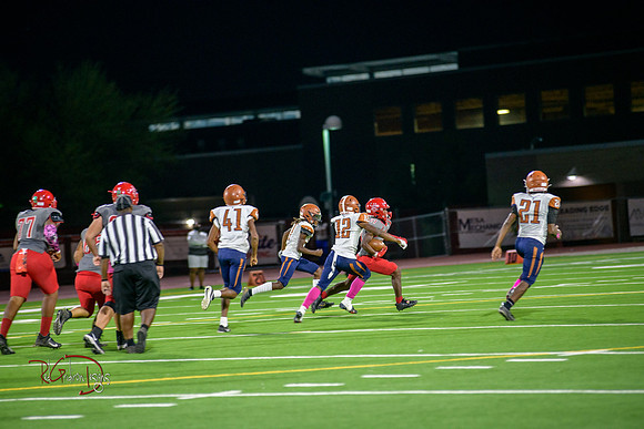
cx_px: 322
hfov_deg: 10.3
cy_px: 214
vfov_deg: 6.9
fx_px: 3578
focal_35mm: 200
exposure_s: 1/250
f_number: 2.8
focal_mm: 200
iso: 1600
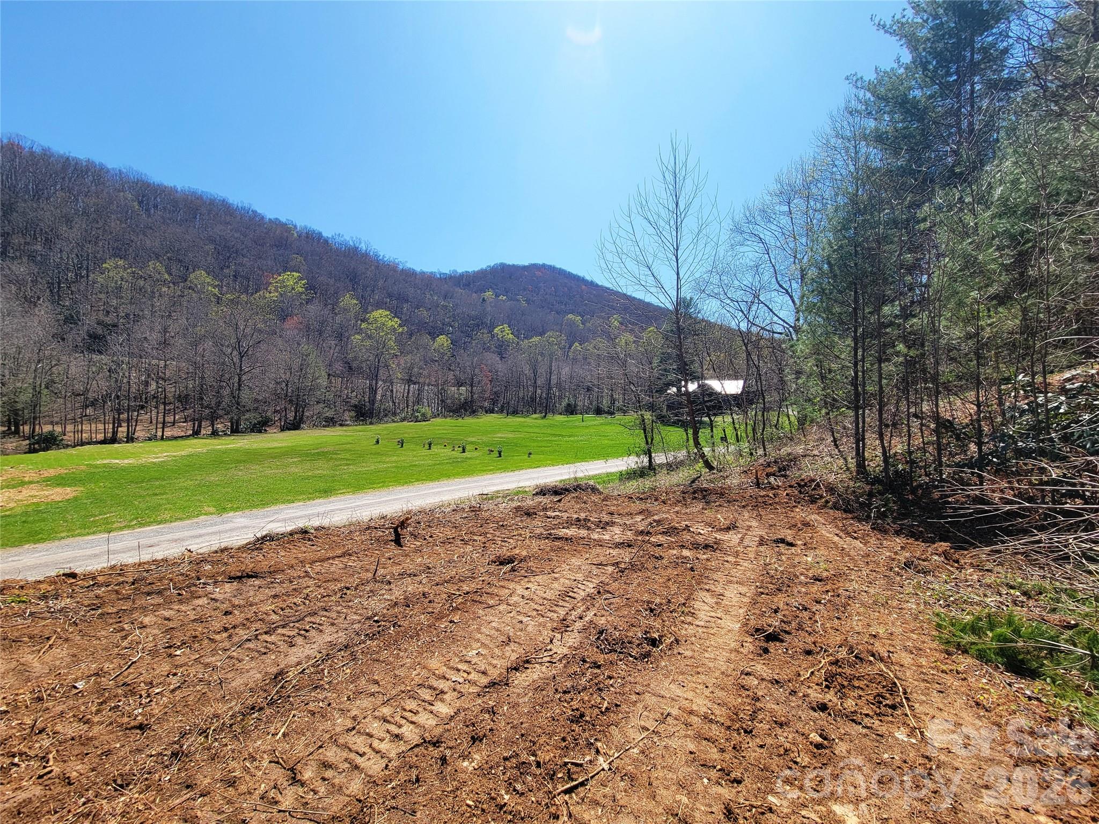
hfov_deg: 106.2
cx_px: 550
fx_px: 413
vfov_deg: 89.9
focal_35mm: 13
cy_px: 412
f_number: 2.2
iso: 50
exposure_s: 1/1414
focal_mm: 2.2
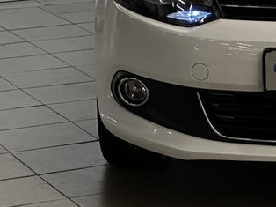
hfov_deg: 8.8
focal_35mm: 221
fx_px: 1761
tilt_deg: -6.5
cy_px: -68
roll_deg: +0.2
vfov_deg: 6.7
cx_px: 359
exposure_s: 1/100
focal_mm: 9
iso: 250
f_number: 2.8
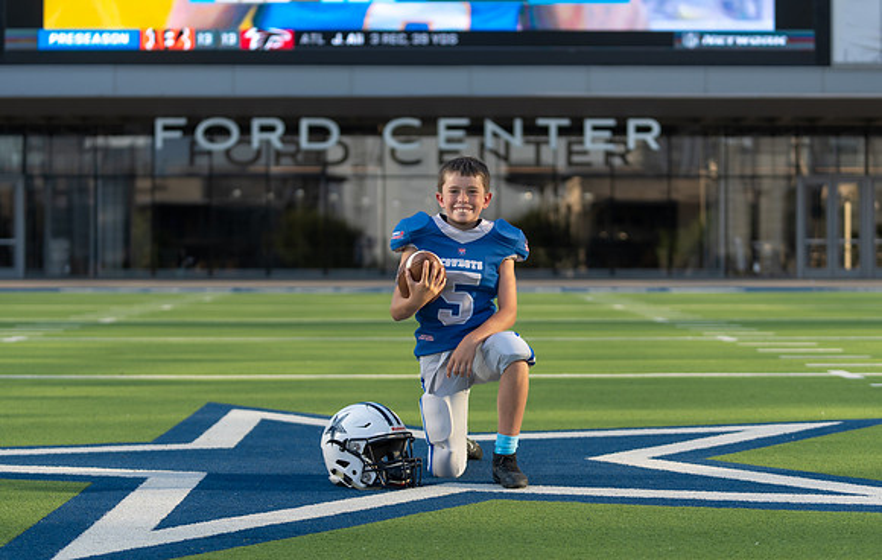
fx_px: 1870
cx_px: 462
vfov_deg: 17.0
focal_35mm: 77
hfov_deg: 26.5
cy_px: 274
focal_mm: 70
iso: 100
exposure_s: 1/640
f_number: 2.8
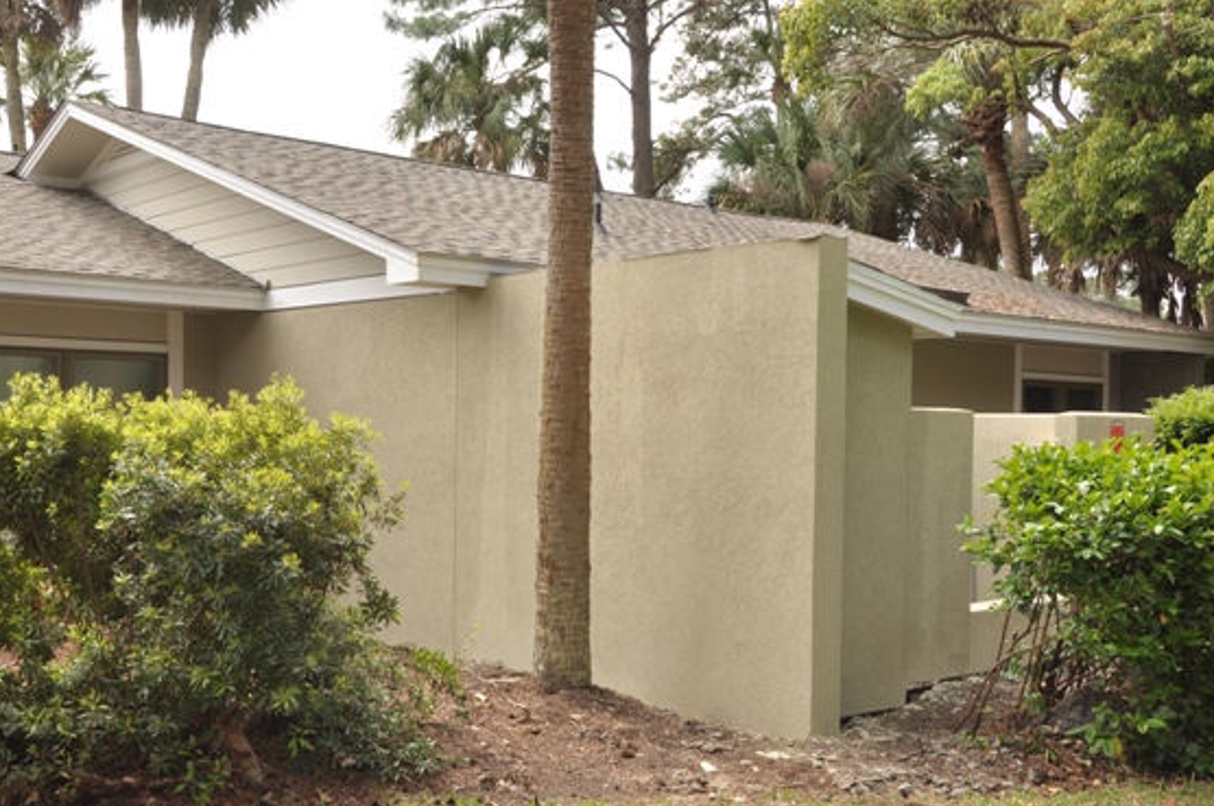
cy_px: 447
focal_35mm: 38
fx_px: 1280
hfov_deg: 50.6
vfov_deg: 34.9
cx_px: 531
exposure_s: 1/125
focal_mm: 22
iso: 200
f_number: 9
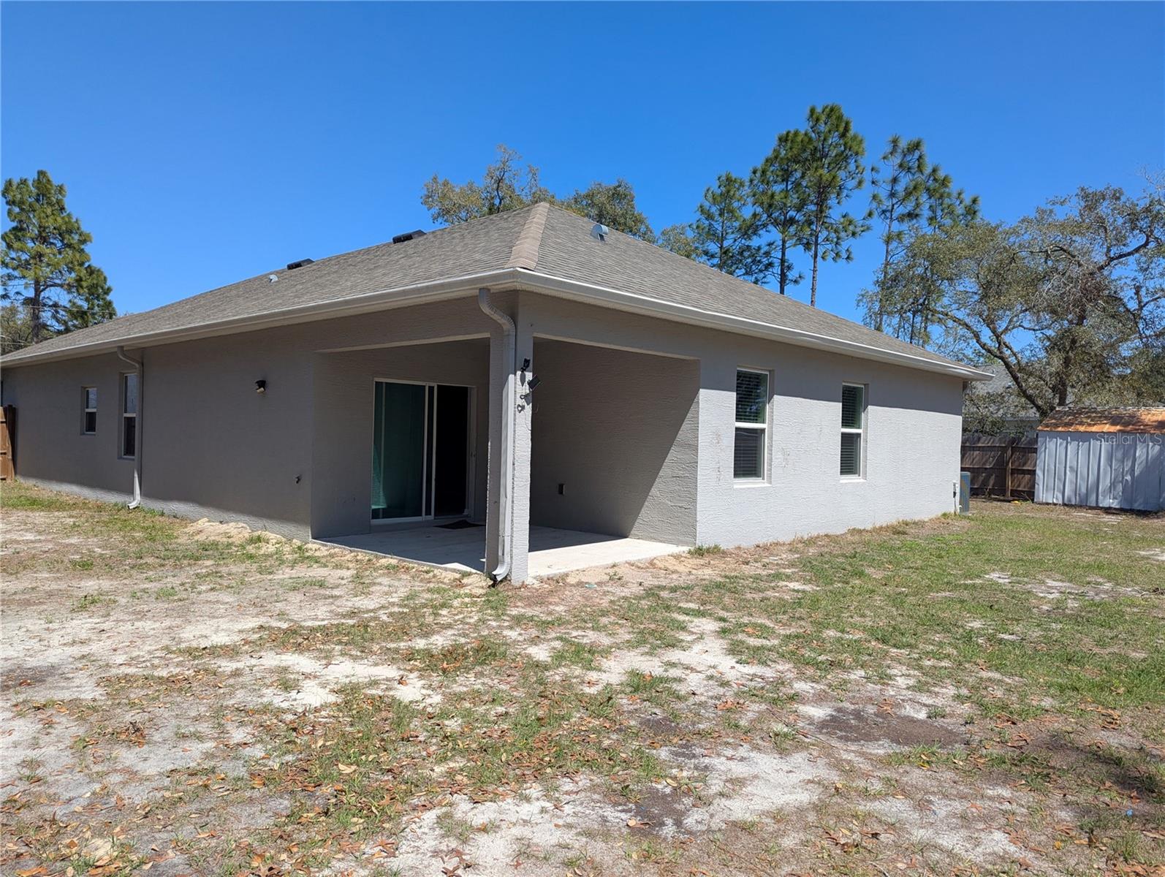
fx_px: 809
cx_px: 582
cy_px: 438
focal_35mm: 24
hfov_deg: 71.5
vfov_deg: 56.9
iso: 44
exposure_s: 1/2096
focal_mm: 6.81
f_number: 1.85
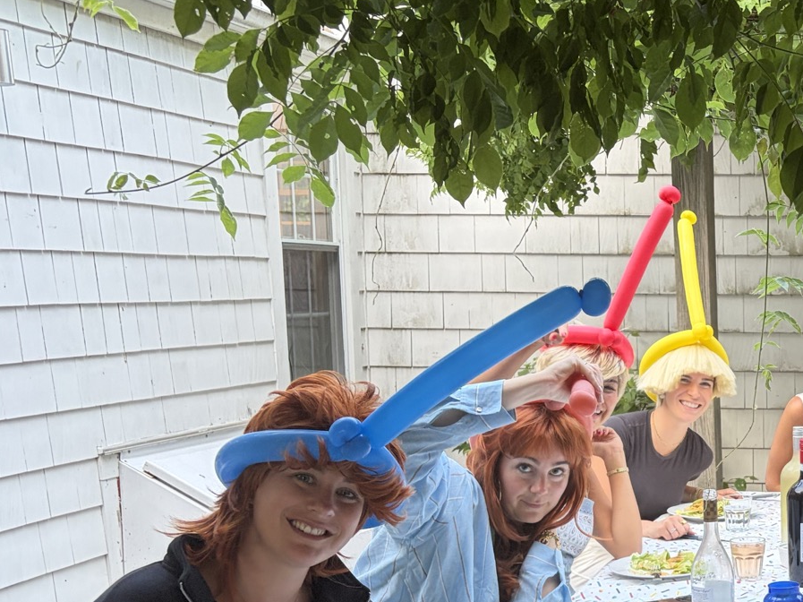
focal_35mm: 58
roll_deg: +0.0
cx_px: 865
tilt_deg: -8.2
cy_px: 506
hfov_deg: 30.1
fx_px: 1345
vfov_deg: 24.7
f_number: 1.6
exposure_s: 1/73
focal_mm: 5.96
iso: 125
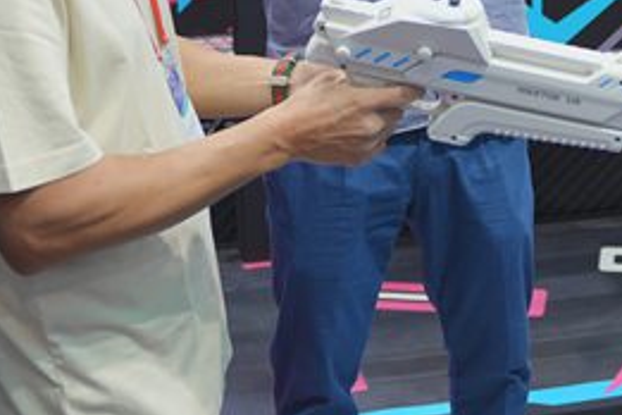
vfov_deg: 14.8
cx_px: 524
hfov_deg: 22.4
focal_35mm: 89
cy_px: -94
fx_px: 1543
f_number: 2.8
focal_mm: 29.1
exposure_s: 1/200
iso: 400
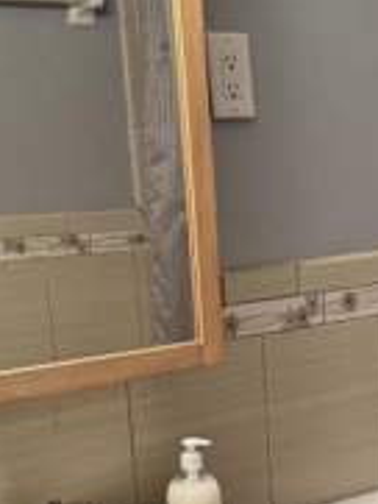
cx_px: 328
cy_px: 434
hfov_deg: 17.2
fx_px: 1236
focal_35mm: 85
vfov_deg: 22.5
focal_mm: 6.76
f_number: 1.78
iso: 400
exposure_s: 1/60
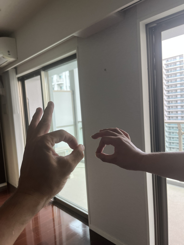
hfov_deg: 53.1
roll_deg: +3.6
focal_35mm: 26
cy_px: 122
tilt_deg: -6.5
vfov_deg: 67.3
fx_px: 184
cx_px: 92
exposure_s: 1/121
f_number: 1.6
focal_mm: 5.1
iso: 100
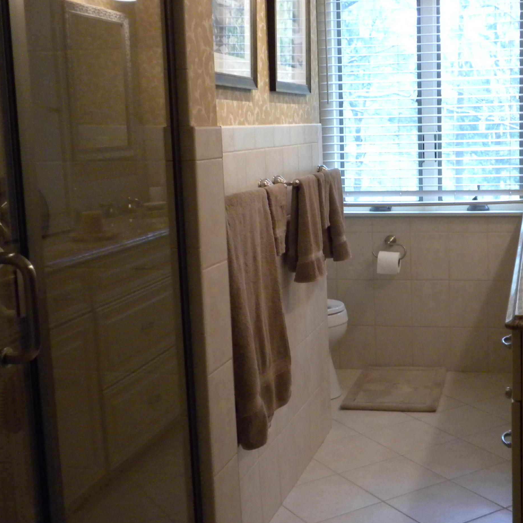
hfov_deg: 31.7
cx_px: 386
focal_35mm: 53
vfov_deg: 32.2
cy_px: 248
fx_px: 906
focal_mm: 6.6
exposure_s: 1/62
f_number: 3.5
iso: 400
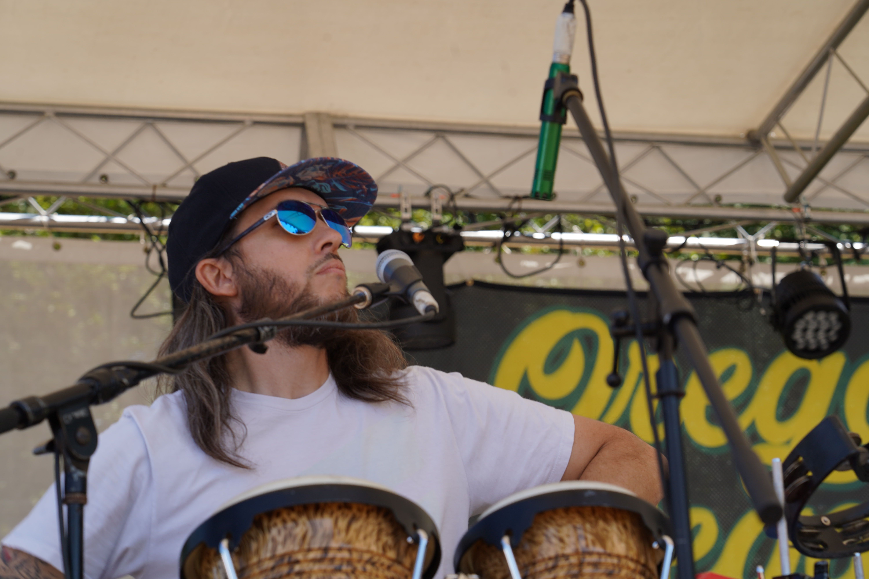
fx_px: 2534
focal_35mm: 105
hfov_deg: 19.5
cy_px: 290
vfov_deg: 13.0
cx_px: 434
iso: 125
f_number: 8
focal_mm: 105
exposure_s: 1/160
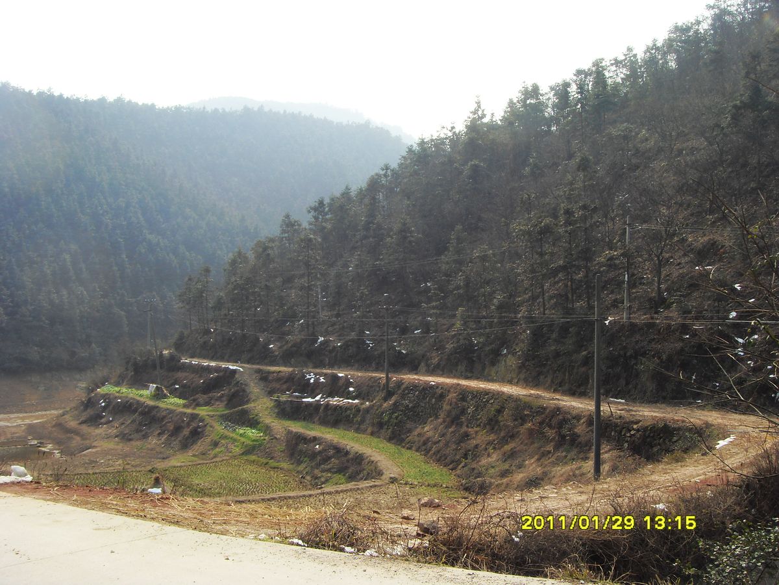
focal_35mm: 39
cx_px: 390
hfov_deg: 47.9
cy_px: 292
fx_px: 878
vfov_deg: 36.8
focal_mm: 6.6
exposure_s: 1/180
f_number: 6.2
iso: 80
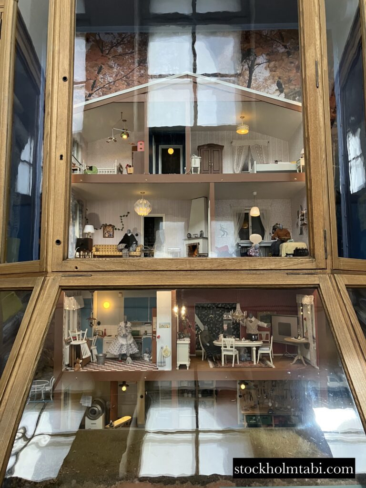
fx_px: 395
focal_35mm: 28
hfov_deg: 49.7
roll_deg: +0.3
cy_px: 244
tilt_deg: +9.0
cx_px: 183
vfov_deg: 63.4
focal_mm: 3.99
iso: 160
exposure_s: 1/60
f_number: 1.8
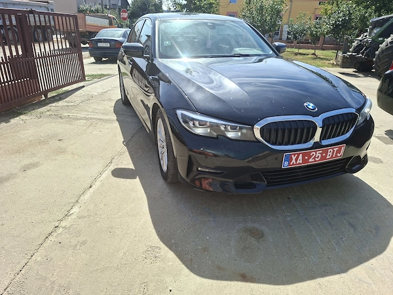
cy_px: 148
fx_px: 261
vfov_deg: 58.9
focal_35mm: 23
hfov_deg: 73.9
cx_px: 196
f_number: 1.8
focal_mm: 5.54
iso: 50
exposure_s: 1/1202
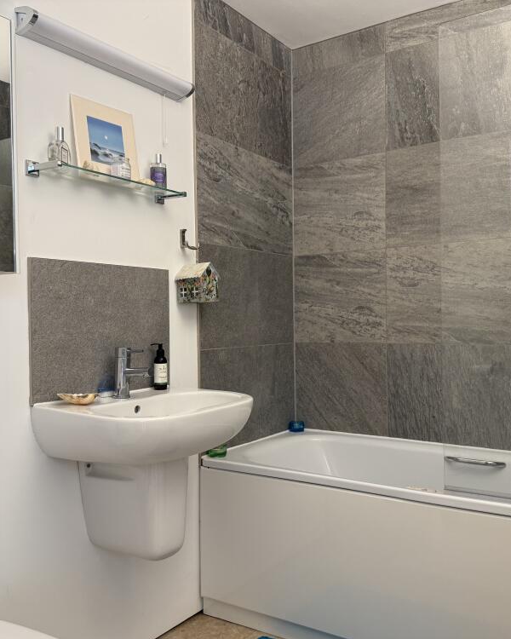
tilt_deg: -0.6
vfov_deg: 55.7
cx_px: 272
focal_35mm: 32
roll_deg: +0.7
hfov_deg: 45.8
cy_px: 326
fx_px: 605
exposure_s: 1/92
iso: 200
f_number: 1.78
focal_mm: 6.76
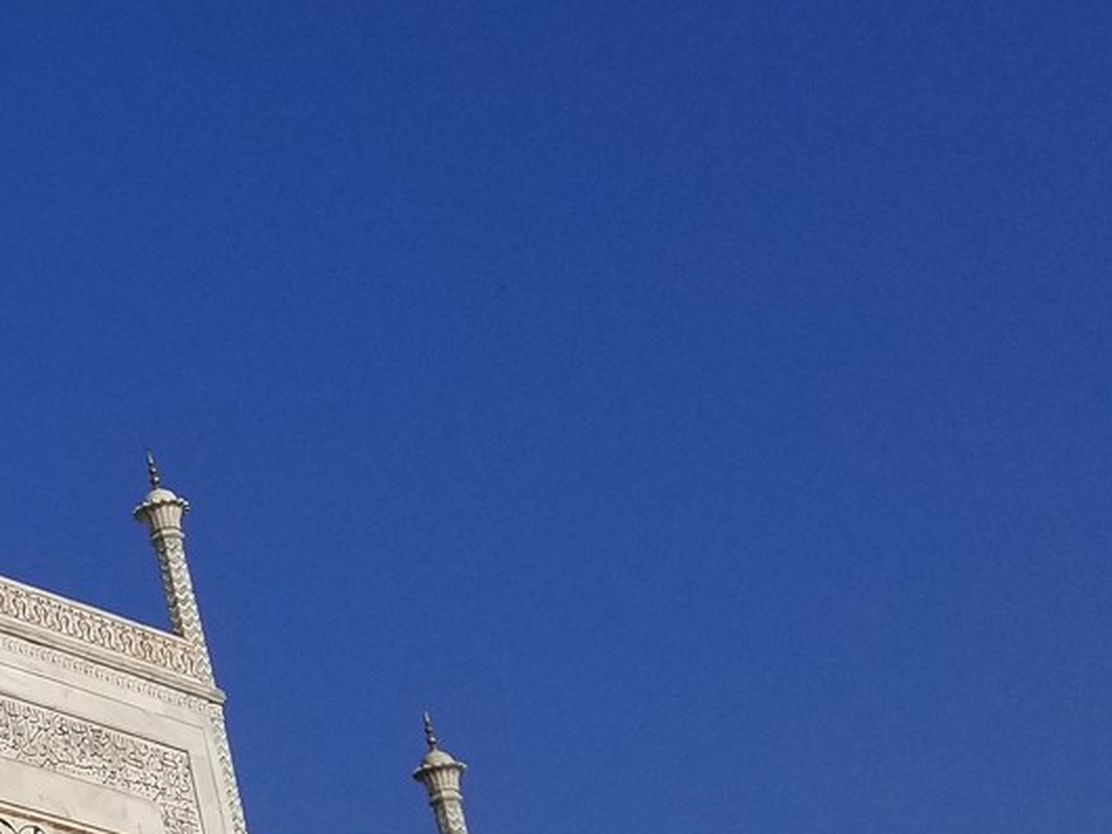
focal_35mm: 98
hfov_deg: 16.5
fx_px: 3147
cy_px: 478
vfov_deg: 15.1
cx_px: -940
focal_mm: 4.3
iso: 50
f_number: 1.7
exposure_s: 1/5408
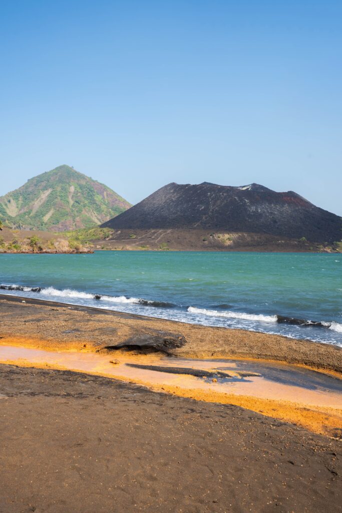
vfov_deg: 53.1
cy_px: 256
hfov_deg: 36.9
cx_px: 171
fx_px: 513
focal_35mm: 36
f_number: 9
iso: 100
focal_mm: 36
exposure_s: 1/200
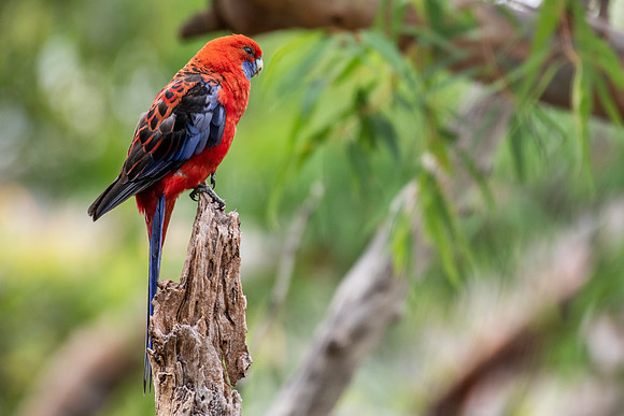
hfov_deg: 2.5
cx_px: 338
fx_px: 14144
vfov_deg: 1.7
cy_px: 132
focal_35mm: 816
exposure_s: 1/200
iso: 500
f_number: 5.6
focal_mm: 500
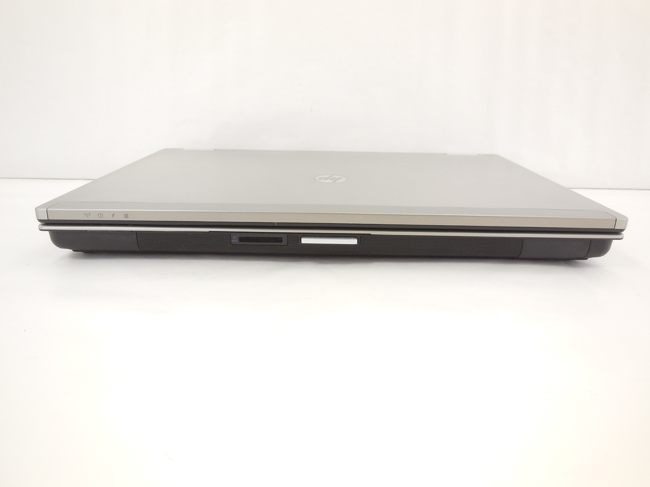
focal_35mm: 25
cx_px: 325
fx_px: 469
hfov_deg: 69.4
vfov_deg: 54.9
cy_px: 244
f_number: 3.1
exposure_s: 1/30
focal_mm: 4.5
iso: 125
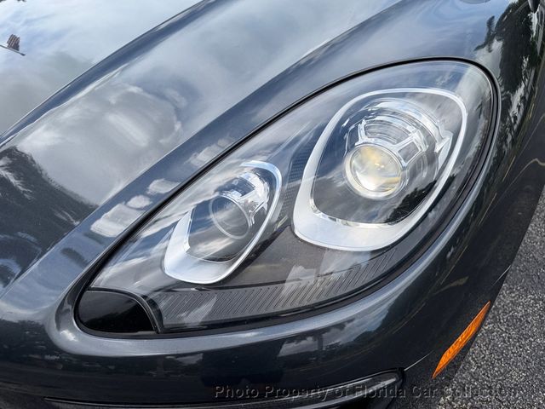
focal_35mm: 24
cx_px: 272
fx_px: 378
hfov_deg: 71.6
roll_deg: -2.0
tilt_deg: -35.9
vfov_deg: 56.8
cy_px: 204
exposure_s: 1/2053
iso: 80
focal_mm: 6.76
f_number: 1.78
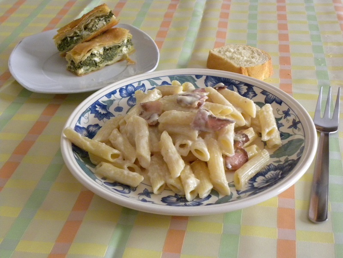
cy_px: 129
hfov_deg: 36.8
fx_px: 515
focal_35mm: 52
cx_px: 172
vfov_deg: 28.0
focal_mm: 9.2
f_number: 3.5
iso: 503
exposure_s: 1/9.6
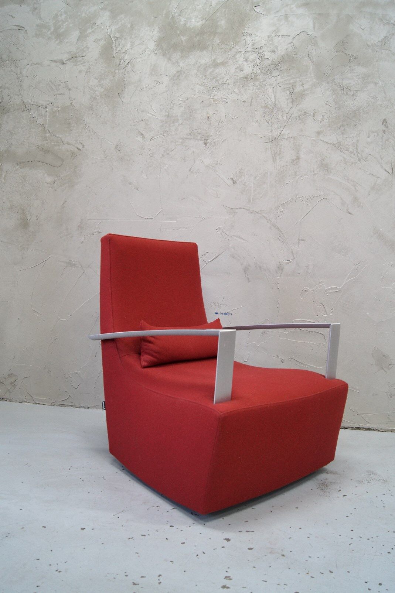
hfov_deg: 43.6
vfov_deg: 62.0
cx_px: 198
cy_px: 296
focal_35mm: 30
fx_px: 494
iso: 400
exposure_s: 1/10
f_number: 6.3
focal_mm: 20
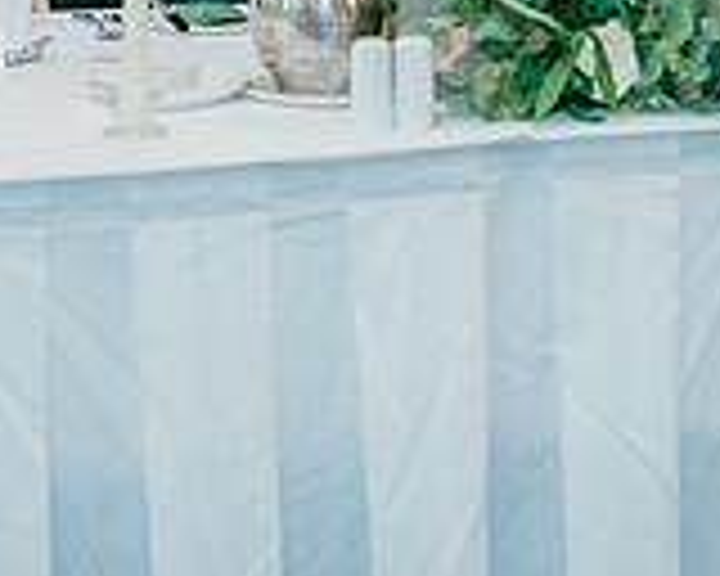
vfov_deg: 12.3
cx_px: 472
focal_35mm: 119
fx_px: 2536
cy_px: -281
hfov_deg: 16.1
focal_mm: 35
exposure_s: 1/125
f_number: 2.8
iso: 1600
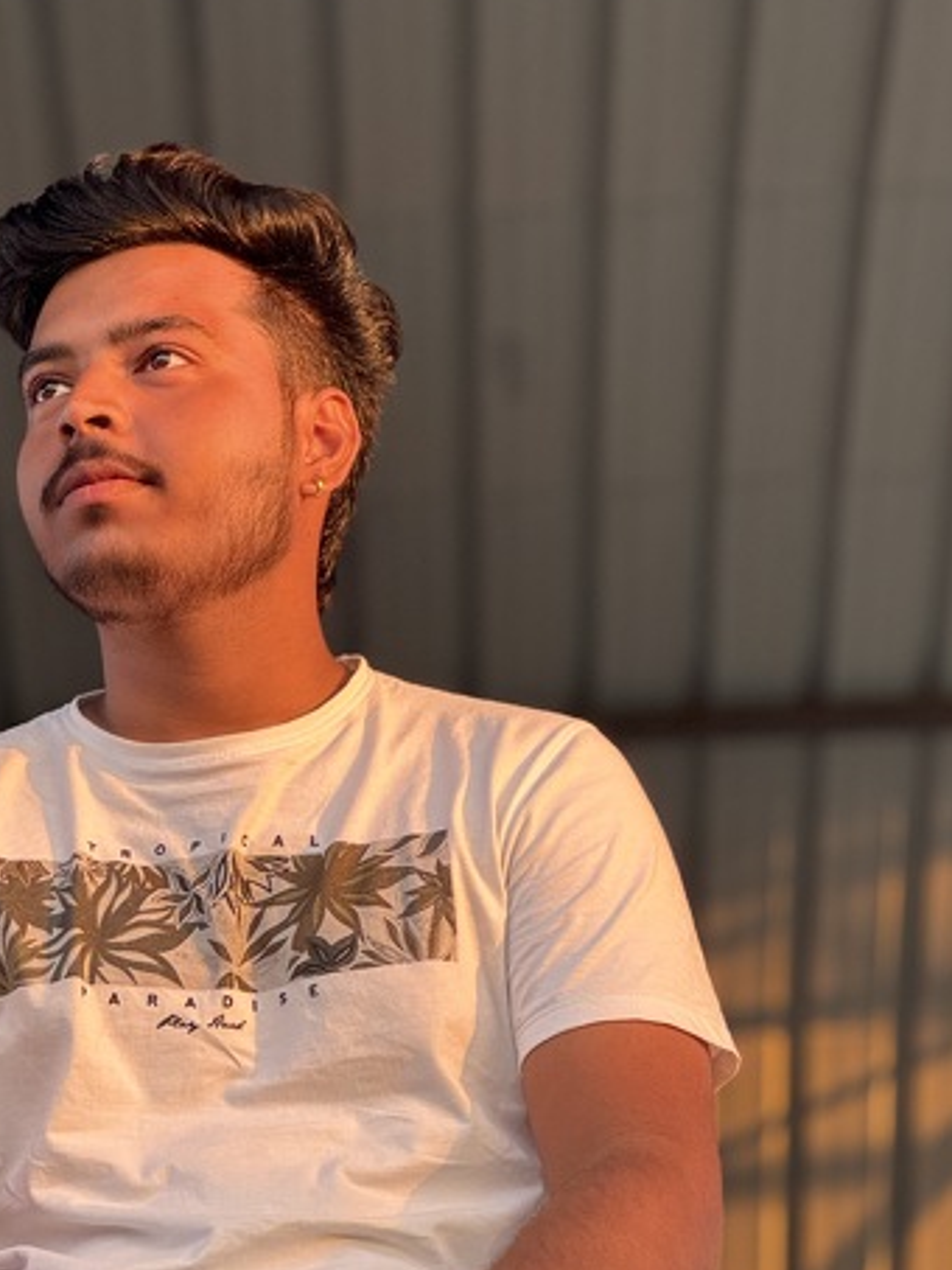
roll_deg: +1.3
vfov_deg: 16.5
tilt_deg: +26.9
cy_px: 535
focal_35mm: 119
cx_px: 332
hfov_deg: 12.4
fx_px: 4362
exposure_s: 1/60
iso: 320
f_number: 2.8
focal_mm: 9
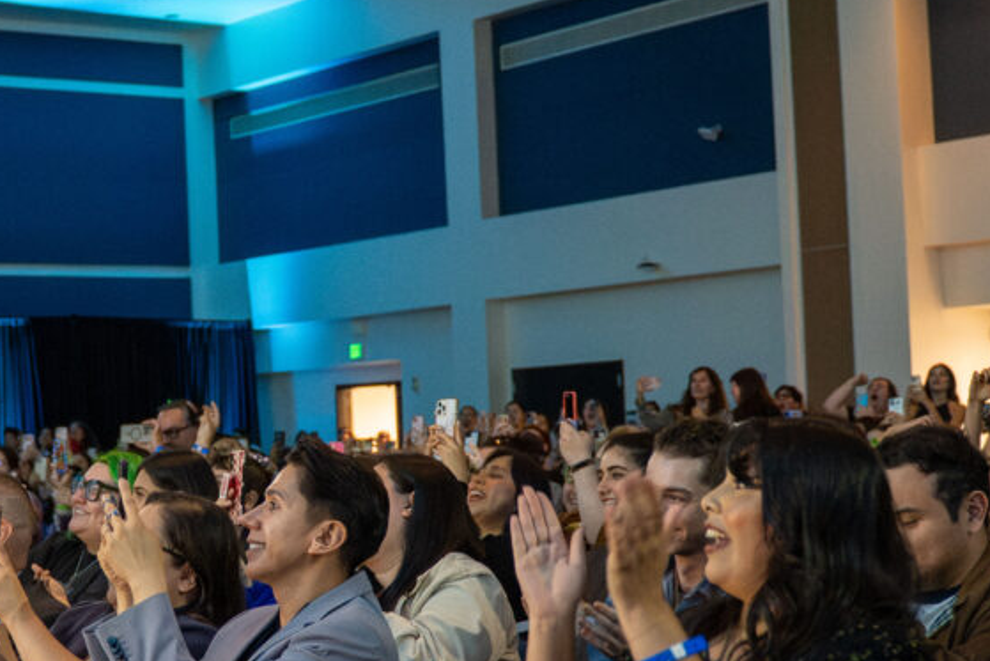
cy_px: 423
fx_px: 2118
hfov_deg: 25.8
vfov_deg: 17.7
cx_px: 174
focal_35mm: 77
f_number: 2.8
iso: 12800
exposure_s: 1/160
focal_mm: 28
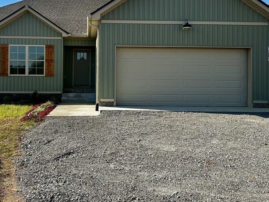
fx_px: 280
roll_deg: +1.2
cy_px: 72
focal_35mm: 36
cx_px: 100
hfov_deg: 50.8
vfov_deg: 39.3
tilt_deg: +0.4
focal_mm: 5.7
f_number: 1.5
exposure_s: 1/3165
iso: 50
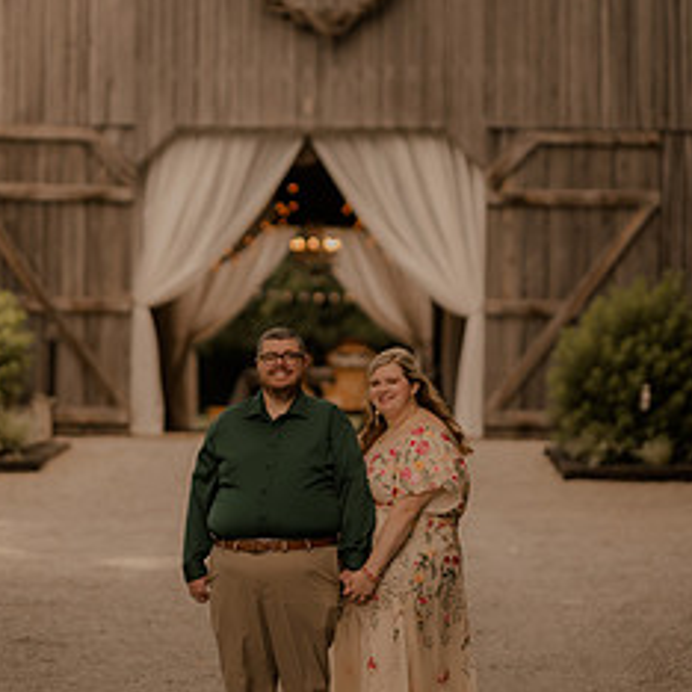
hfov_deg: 12.6
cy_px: 322
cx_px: 330
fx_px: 3144
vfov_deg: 12.6
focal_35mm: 139
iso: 250
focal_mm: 85
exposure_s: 1/2500
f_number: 1.4
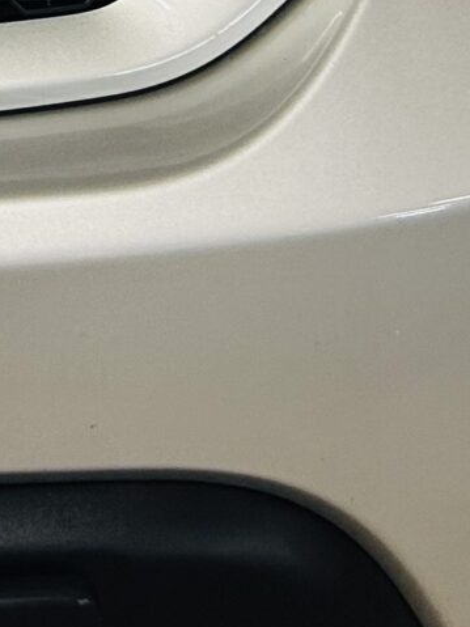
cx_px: -609
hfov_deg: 9.6
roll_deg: -0.6
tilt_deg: -11.0
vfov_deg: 13.1
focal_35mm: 139
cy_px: -442
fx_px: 2517
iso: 100
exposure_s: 1/50
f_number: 1.5
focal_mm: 5.7
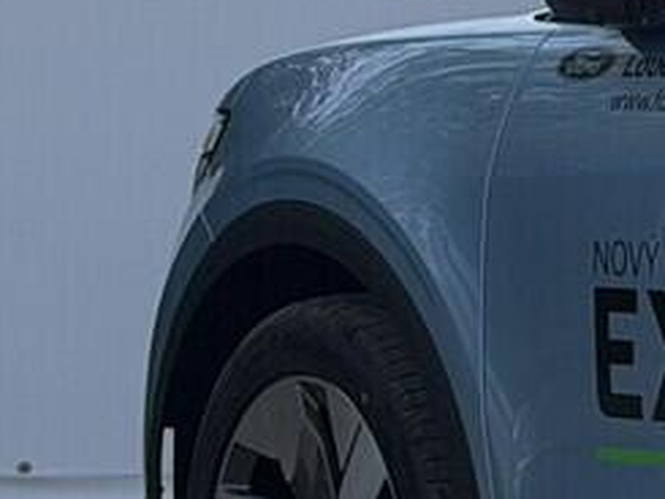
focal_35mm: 282
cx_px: 1664
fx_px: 5420
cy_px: -95
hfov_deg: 6.6
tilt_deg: +0.5
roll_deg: +0.8
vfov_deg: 5.3
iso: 64
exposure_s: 1/4098
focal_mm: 6.76
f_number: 1.78
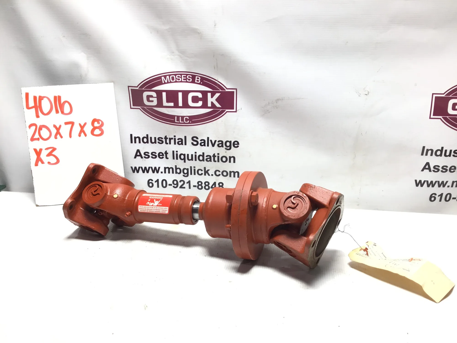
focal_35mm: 31
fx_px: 409
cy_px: 172
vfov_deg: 45.4
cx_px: 228
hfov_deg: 58.4
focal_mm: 3.3
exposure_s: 1/60
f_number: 2.4
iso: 25
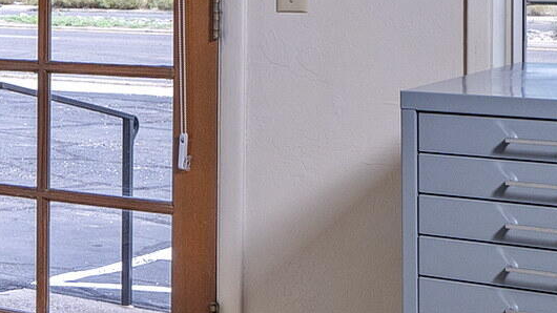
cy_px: -42
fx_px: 1388
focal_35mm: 94
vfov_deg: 12.6
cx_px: -449
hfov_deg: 18.0
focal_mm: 17
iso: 200
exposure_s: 1/250
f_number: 7.1
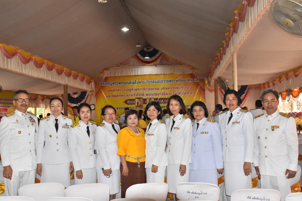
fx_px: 377
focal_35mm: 45
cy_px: 100
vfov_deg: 29.9
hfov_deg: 43.6
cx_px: 151
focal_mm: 30
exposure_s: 1/200
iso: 2500
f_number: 8
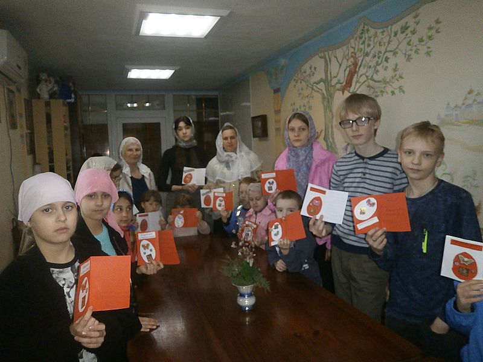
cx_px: 242
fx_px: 363
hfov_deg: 67.3
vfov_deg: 53.1
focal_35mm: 26
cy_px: 181
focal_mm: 4.7
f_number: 2.8
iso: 400
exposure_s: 1/250
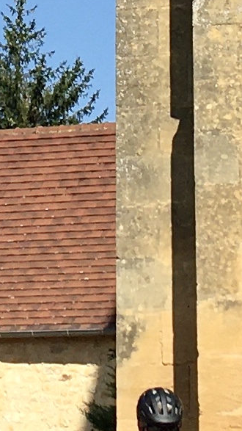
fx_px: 2477
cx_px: -45
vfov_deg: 9.4
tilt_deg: +17.9
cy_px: -349
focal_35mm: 217
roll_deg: -2.3
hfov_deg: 5.6
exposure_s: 1/1832
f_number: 2.2
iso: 25
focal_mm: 4.15
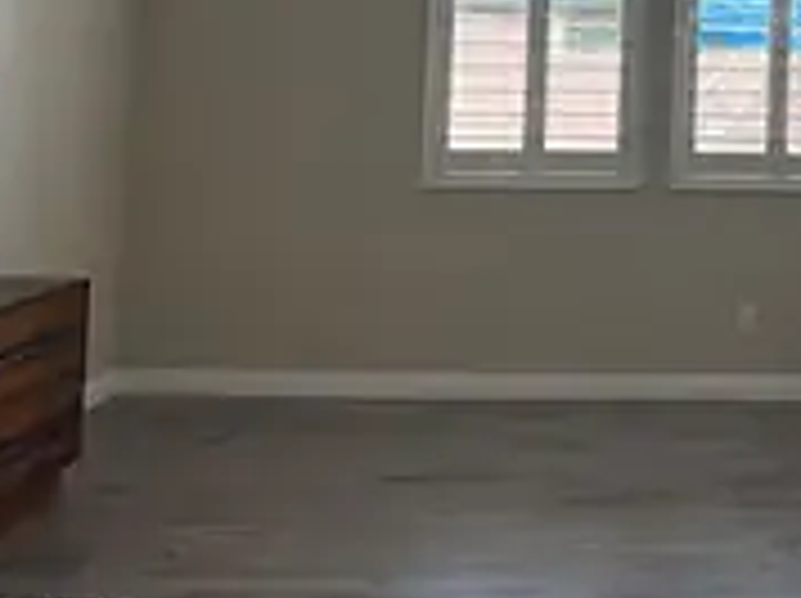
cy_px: -27
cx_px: 832
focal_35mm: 54
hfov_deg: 32.3
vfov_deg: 25.4
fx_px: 1248
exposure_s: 1/207
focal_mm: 6.76
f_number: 1.78
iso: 200
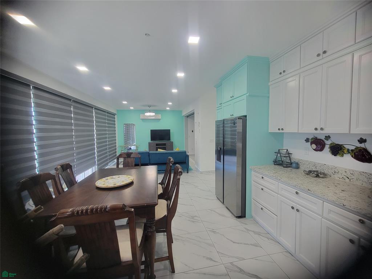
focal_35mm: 13
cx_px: 186
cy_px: 140
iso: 250
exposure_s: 1/60
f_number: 2.2
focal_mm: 2.2
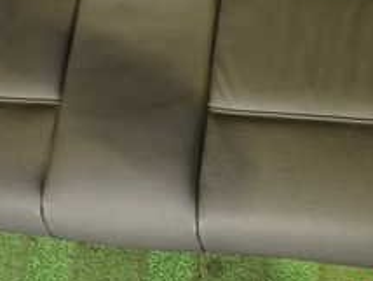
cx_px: 228
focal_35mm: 70
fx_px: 755
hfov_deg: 27.7
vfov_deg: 19.6
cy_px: -70
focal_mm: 4.5
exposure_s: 1/30
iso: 500
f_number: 2
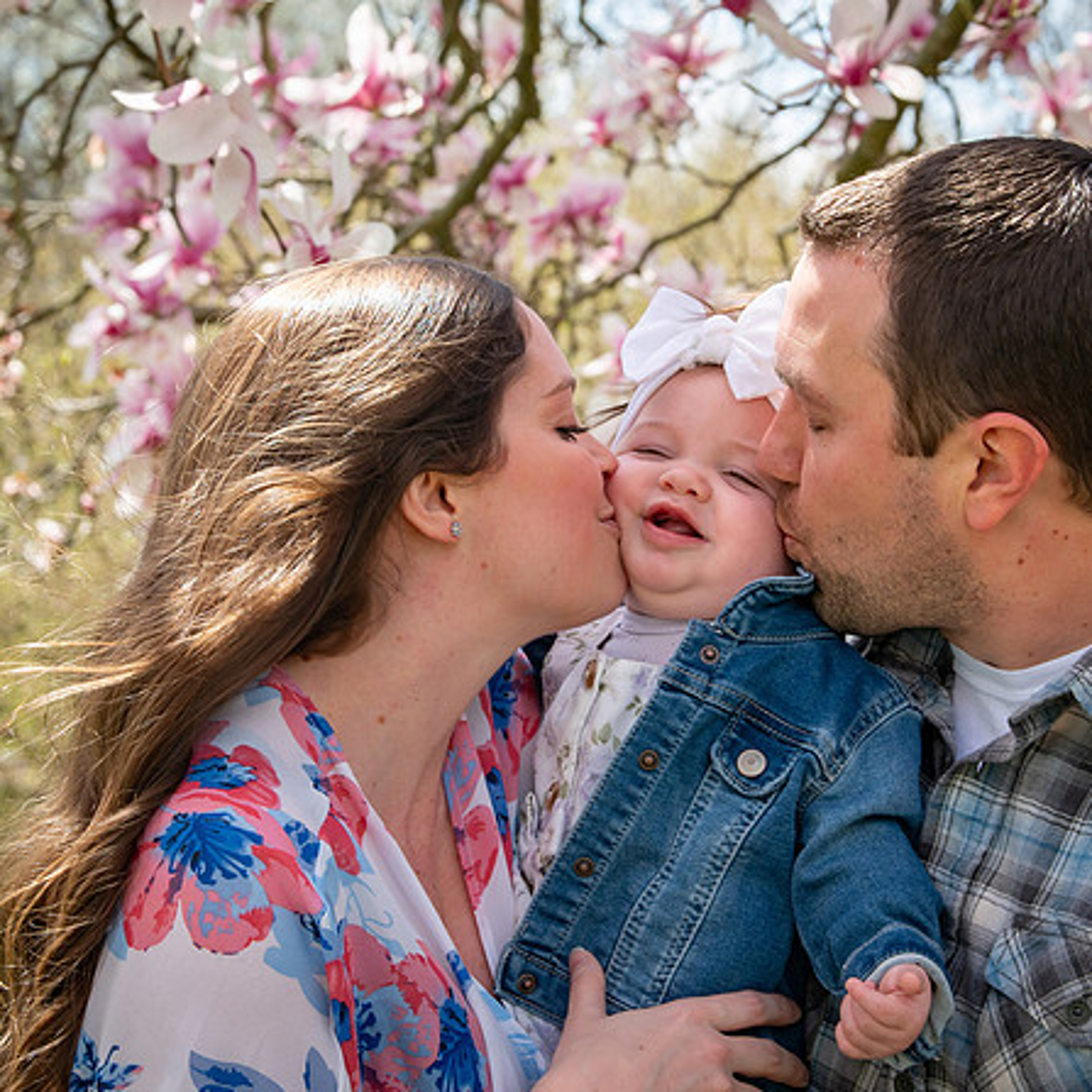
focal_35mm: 136
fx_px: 4854
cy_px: 504
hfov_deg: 12.8
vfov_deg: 12.8
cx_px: 588
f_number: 11
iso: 640
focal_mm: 98
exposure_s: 1/250
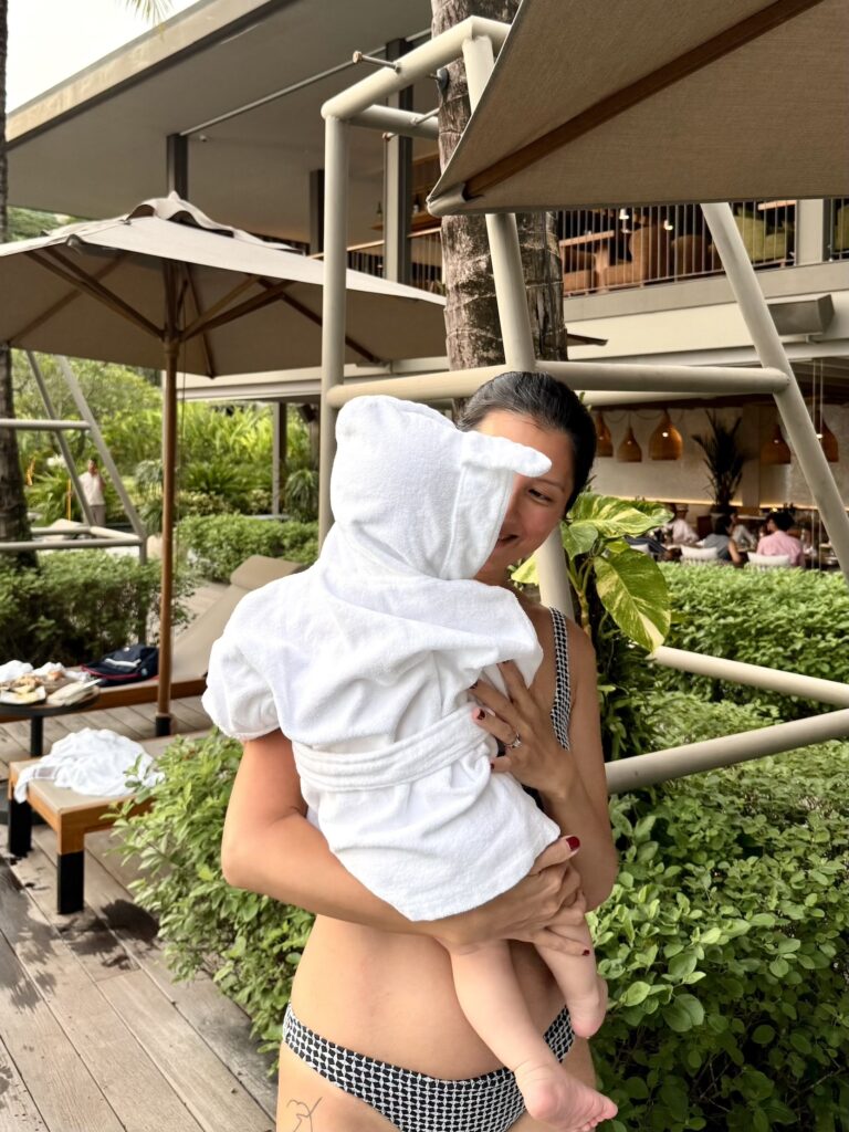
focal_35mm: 24
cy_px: 566
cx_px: 424
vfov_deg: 71.6
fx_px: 785
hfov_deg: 56.8
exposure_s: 1/240
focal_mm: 6.76
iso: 160
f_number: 1.78
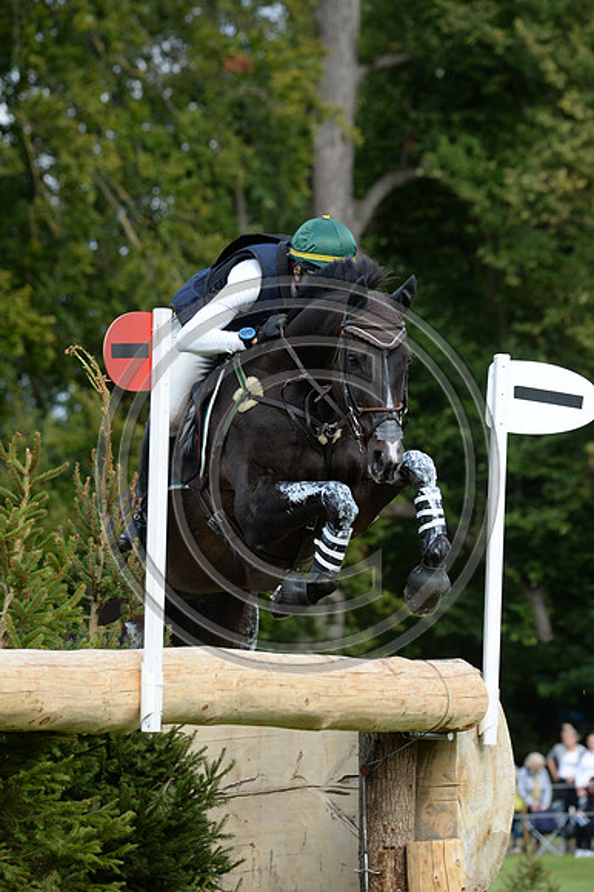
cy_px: 446
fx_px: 6194
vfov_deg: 8.2
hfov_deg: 5.5
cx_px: 297
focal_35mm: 250
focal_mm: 250
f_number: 7.1
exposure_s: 1/1000
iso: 800
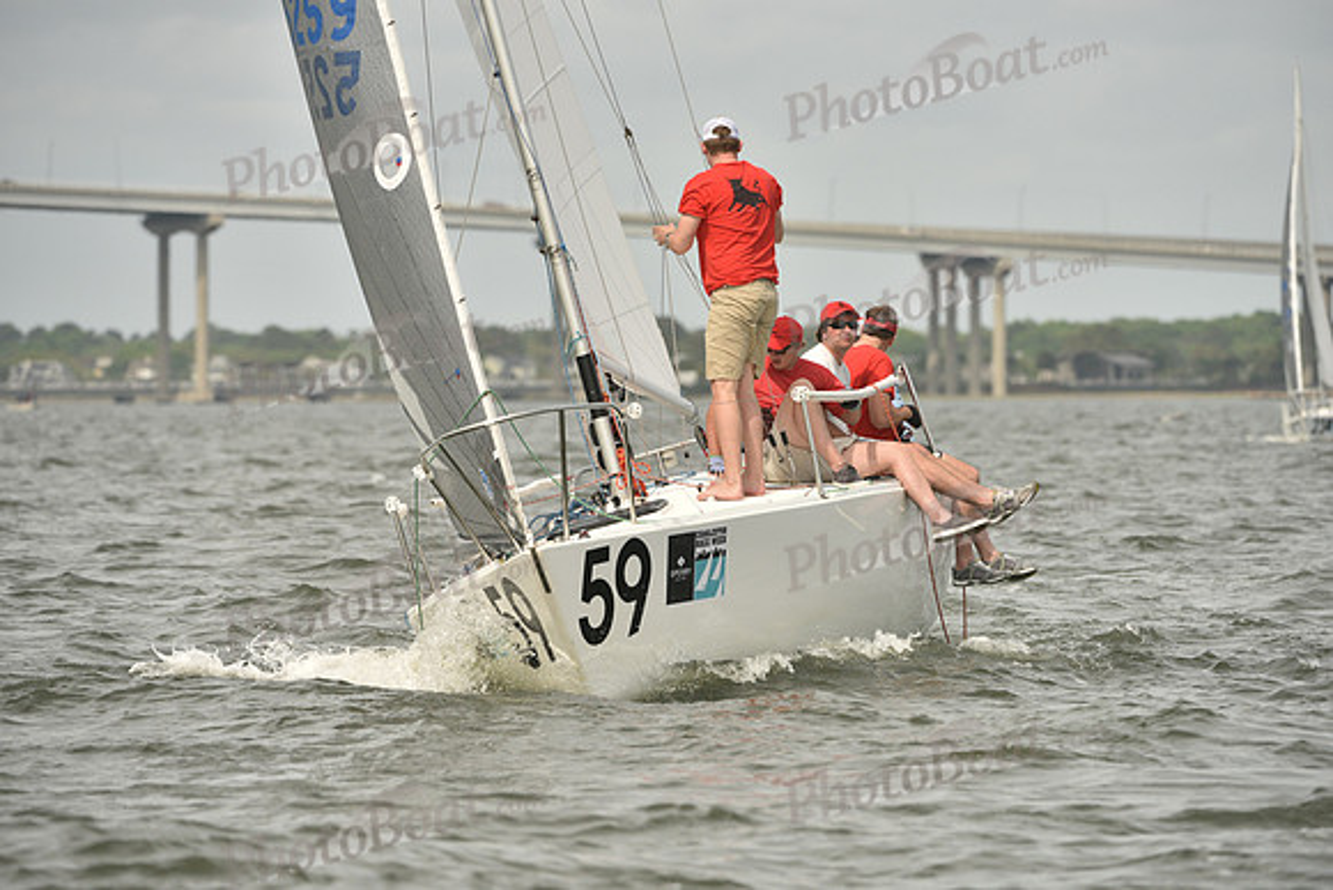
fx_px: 11110
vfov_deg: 4.6
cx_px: 666
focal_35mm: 300
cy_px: 445
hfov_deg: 6.9
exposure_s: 1/1600
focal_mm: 300
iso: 320
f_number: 5.6
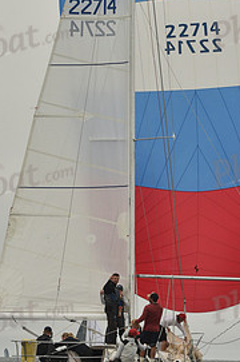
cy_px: 103
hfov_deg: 9.1
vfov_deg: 13.7
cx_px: 143
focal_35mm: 150
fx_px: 1504
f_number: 11
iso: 320
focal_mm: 70
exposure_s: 1/800
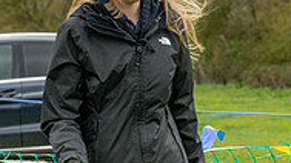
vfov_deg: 4.3
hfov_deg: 7.8
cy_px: 274
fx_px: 2136
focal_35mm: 277
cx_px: 158
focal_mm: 74
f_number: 4.5
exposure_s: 1/2000
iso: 400
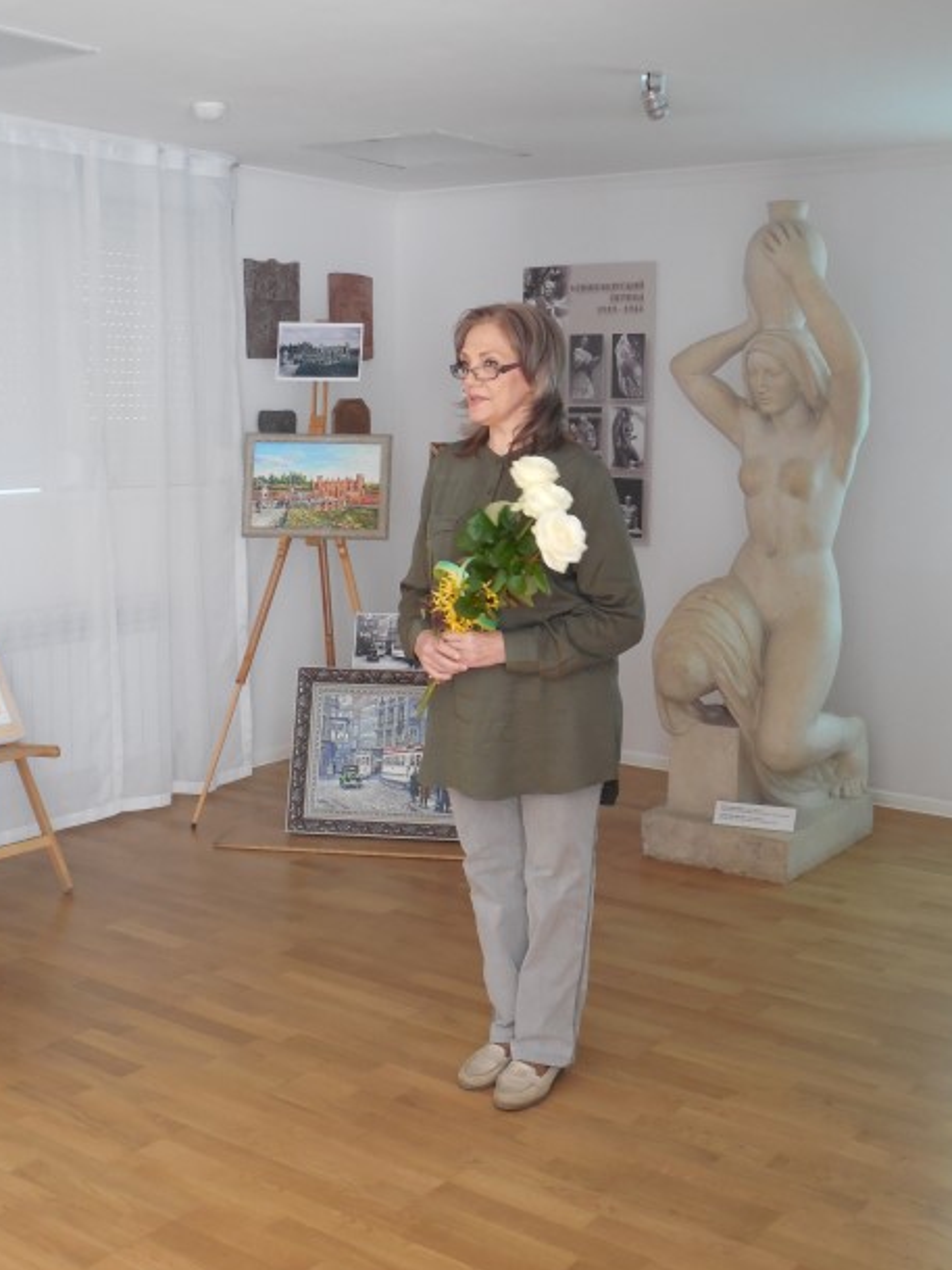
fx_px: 1503
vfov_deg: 45.8
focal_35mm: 41
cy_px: 642
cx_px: 473
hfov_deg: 35.1
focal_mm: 7
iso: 400
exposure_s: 1/20
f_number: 3.8
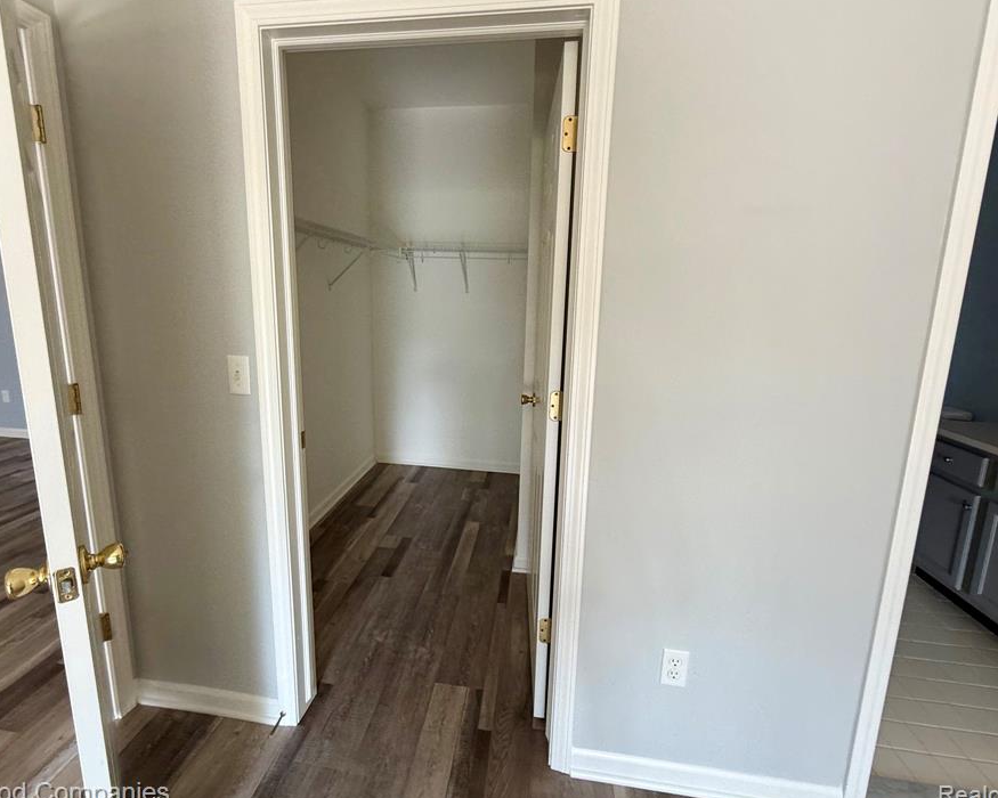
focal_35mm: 16
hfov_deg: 93.0
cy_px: 375
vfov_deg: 80.3
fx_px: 473
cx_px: 470
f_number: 2.2
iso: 160
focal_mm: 2.22
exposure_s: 1/99
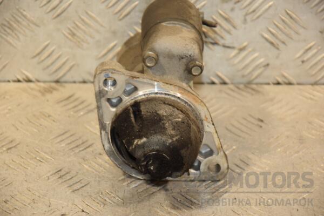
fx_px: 1417
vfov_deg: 8.7
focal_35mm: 158
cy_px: 108
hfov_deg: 13.0
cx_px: 162
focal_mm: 105
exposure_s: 1/100
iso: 800
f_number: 5.6
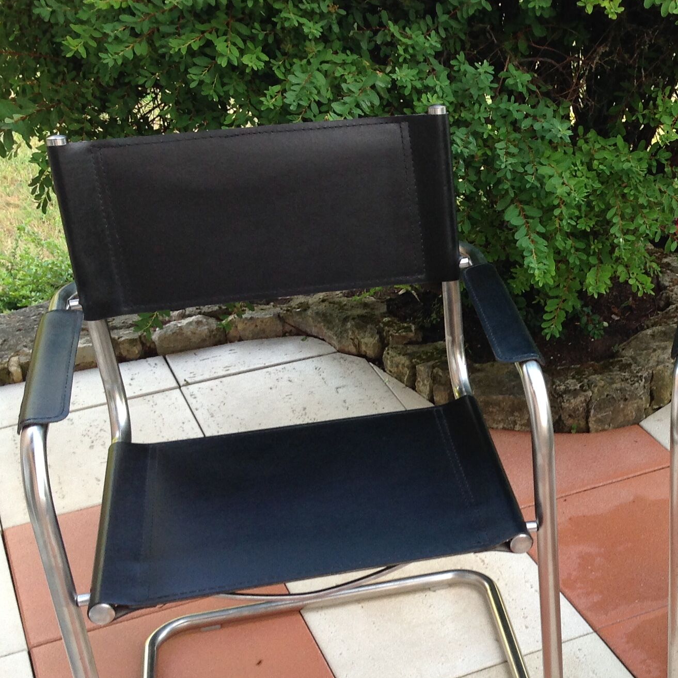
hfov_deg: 27.3
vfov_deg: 27.9
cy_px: 472
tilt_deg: -31.9
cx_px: 595
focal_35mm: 61
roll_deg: +1.3
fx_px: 1352
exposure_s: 1/33
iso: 50
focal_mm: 4.28
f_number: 2.4
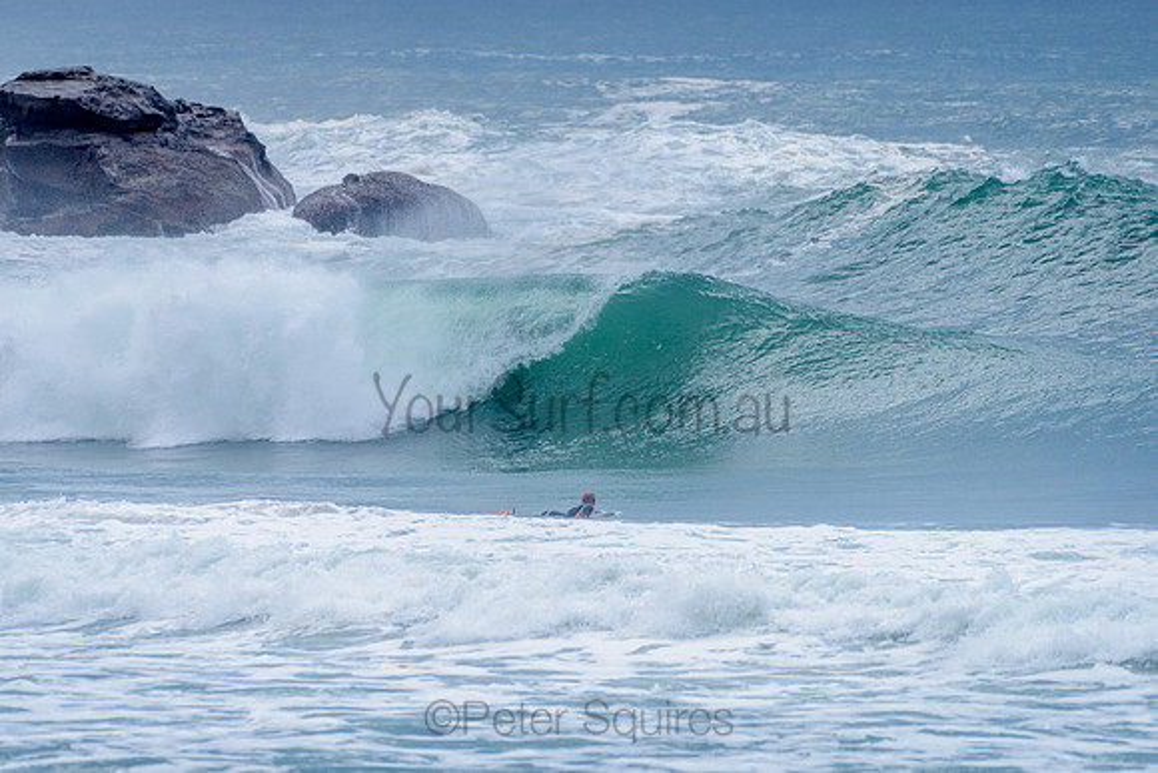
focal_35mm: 613
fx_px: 19713
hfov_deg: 3.4
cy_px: 358
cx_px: 527
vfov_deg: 2.2
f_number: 5.6
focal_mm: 500
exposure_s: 1/2000
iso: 220
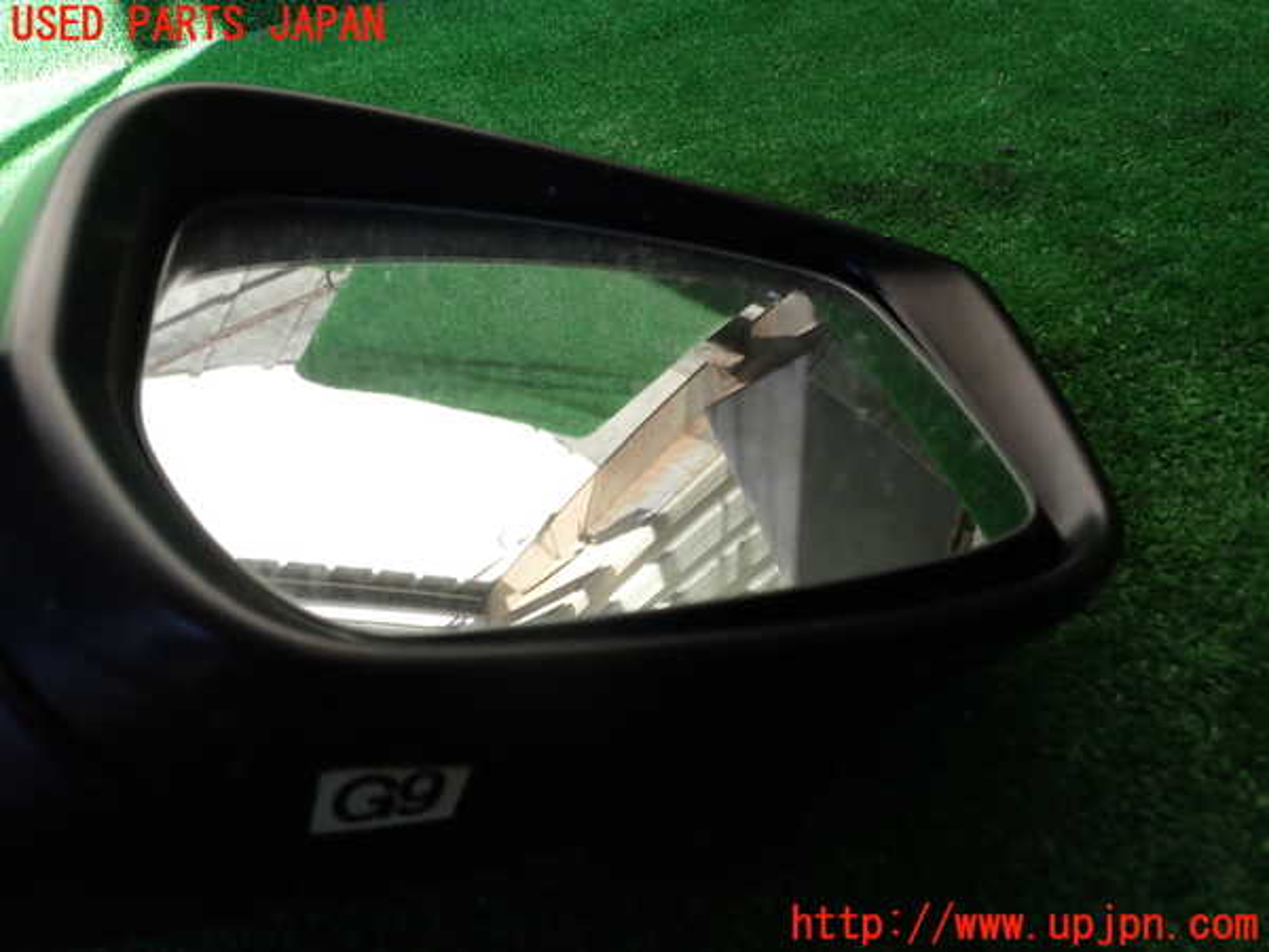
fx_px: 1100
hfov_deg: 60.0
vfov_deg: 46.8
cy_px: 476
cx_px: 634
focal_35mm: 30
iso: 100
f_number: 3.2
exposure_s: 1/160
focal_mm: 5.4
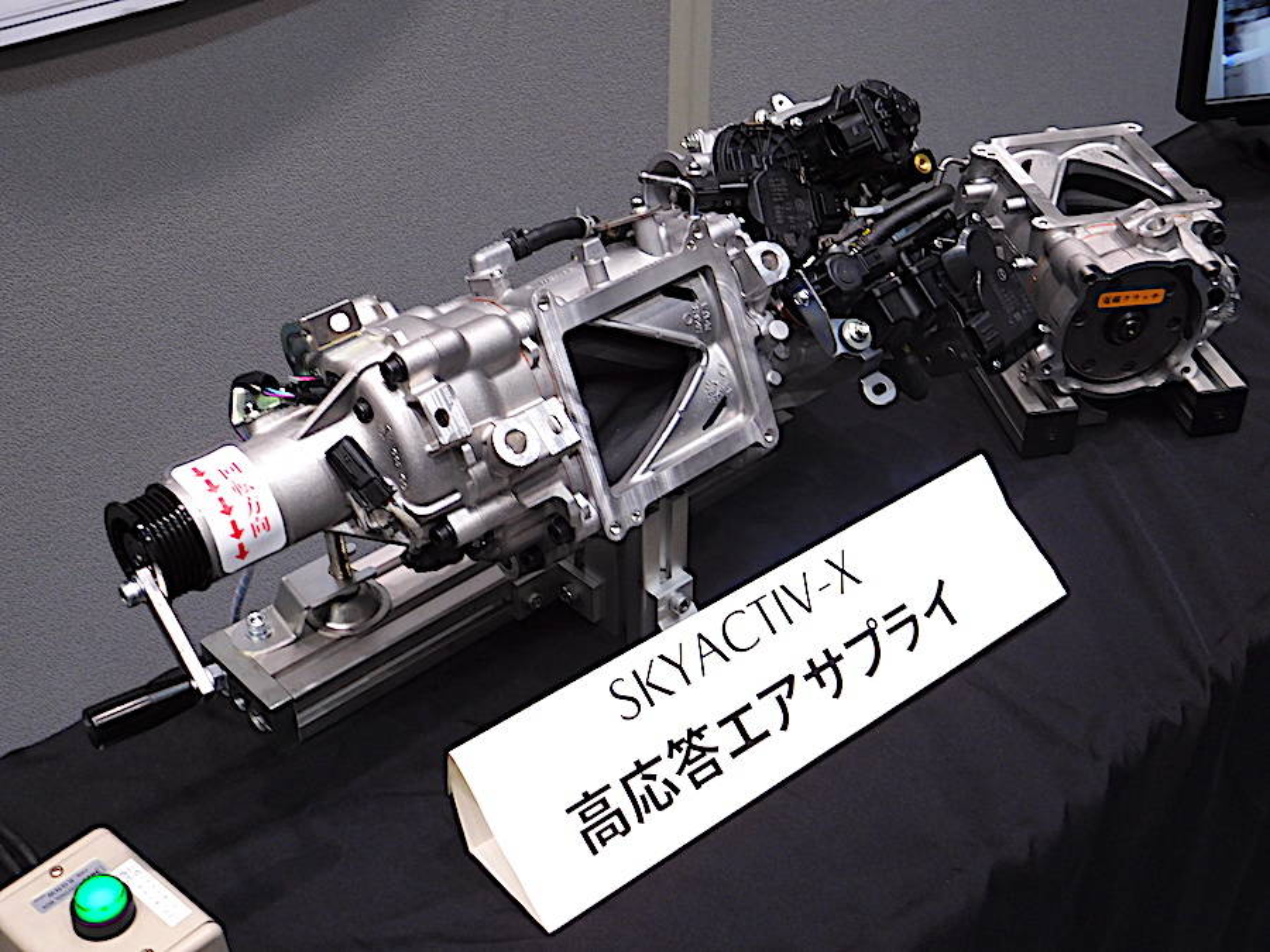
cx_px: 635
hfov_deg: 42.1
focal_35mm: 45
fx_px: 1651
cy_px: 476
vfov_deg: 32.2
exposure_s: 1/30
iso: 200
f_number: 4
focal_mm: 8
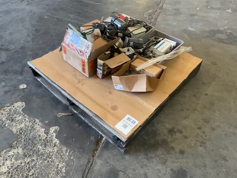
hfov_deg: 61.7
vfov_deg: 48.2
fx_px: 199
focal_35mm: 29
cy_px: 89
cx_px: 118
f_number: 1.8
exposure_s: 1/60
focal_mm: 3
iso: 100
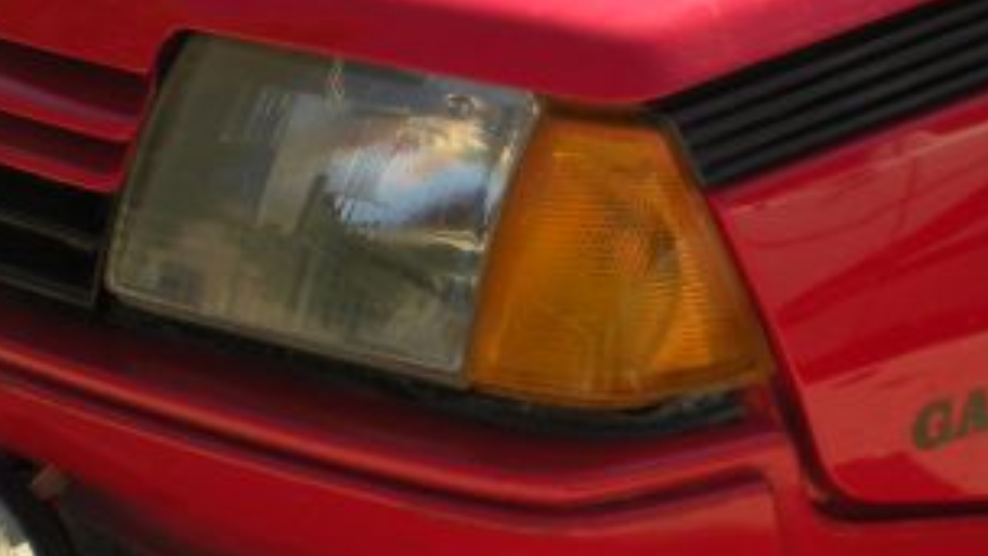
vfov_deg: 11.1
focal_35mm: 109
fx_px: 2856
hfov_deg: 19.6
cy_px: 289
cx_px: 604
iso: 64
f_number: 4.6
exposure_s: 1/240
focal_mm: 6.3
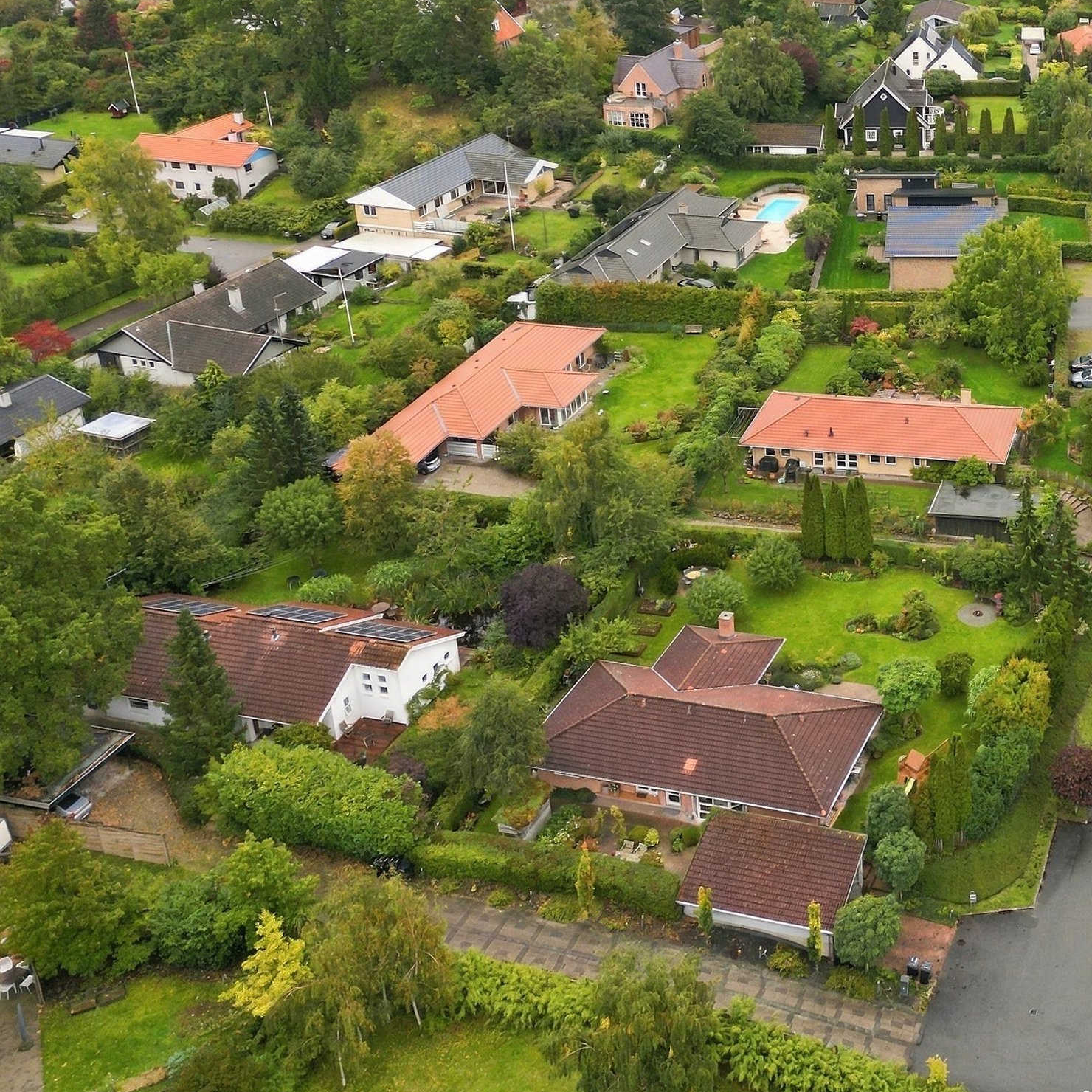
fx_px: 1535
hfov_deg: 36.2
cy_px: 277
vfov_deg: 38.2
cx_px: 1024
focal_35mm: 43
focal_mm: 6.7
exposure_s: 1/1000
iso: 150
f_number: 1.7
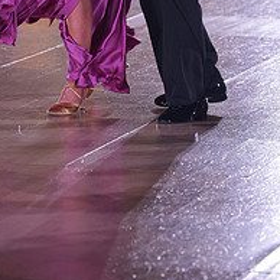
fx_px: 3496
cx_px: 84
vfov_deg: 4.6
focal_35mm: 382
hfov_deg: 4.6
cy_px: -113
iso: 1000
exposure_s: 1/400
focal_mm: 150
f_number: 4
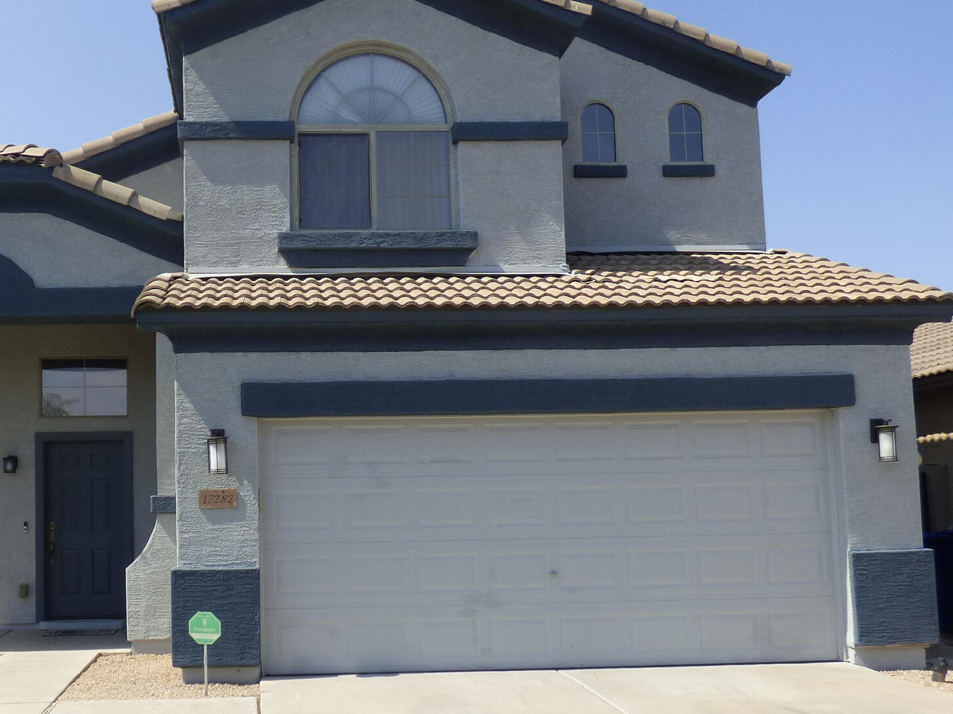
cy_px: 437
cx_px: 294
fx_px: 963
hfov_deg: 51.3
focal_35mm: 35
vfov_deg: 40.5
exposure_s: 1/1600
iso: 100
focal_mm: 3.58
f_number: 2.8
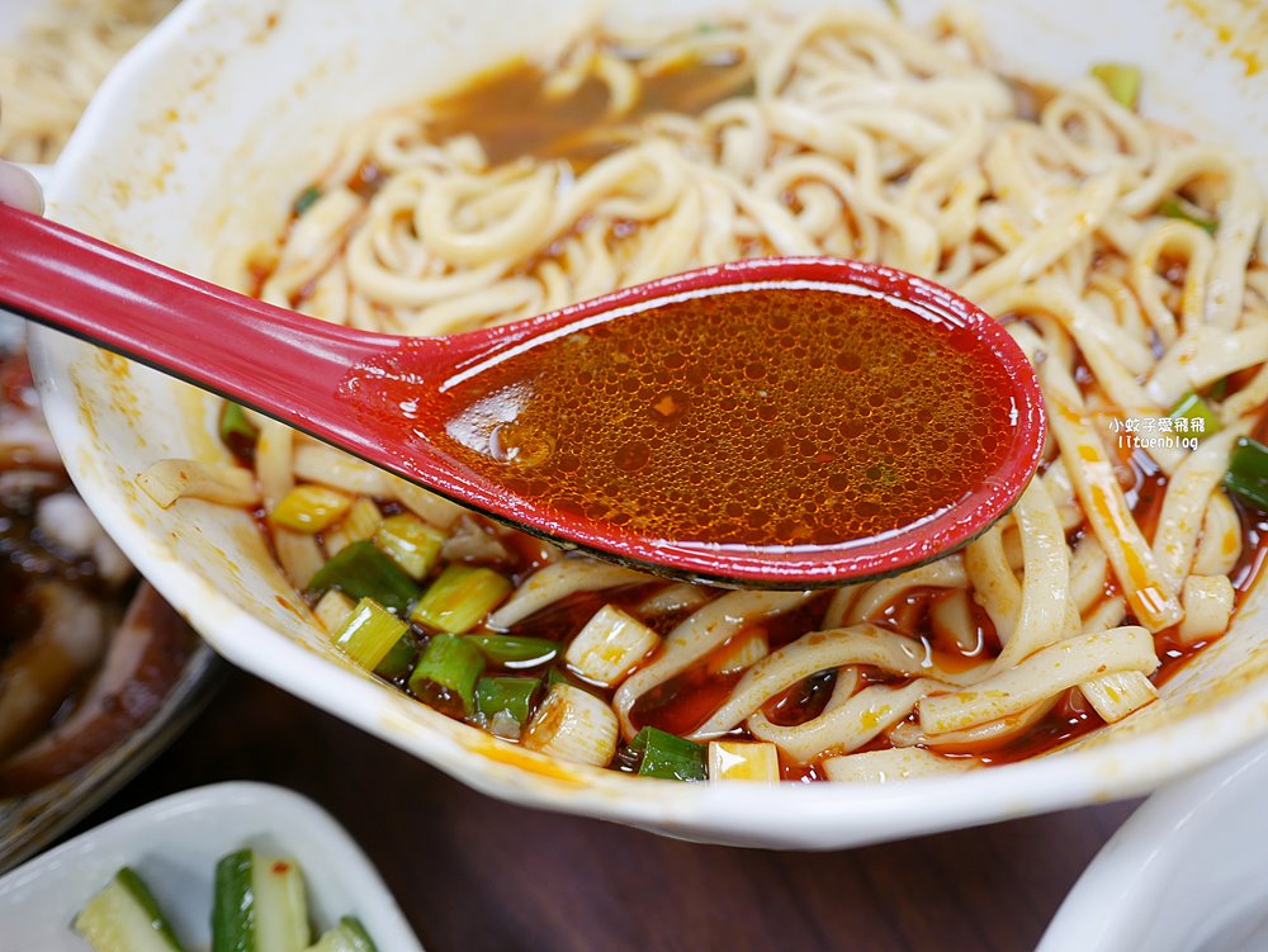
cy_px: 476
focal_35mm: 28
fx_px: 1026
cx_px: 634
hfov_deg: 63.4
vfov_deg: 49.8
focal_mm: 14
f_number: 2.5
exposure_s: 1/60
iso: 200
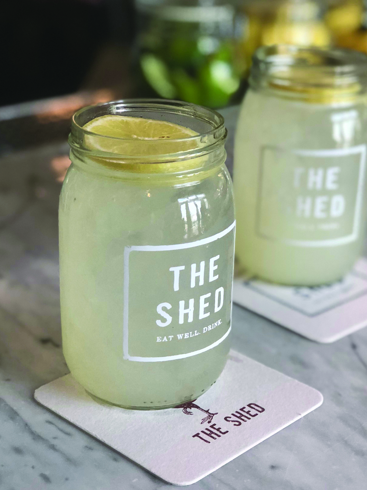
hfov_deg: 20.7
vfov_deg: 27.4
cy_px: 279
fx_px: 1004
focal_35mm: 71
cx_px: 217
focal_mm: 6.6
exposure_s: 1/120
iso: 250
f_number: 2.8
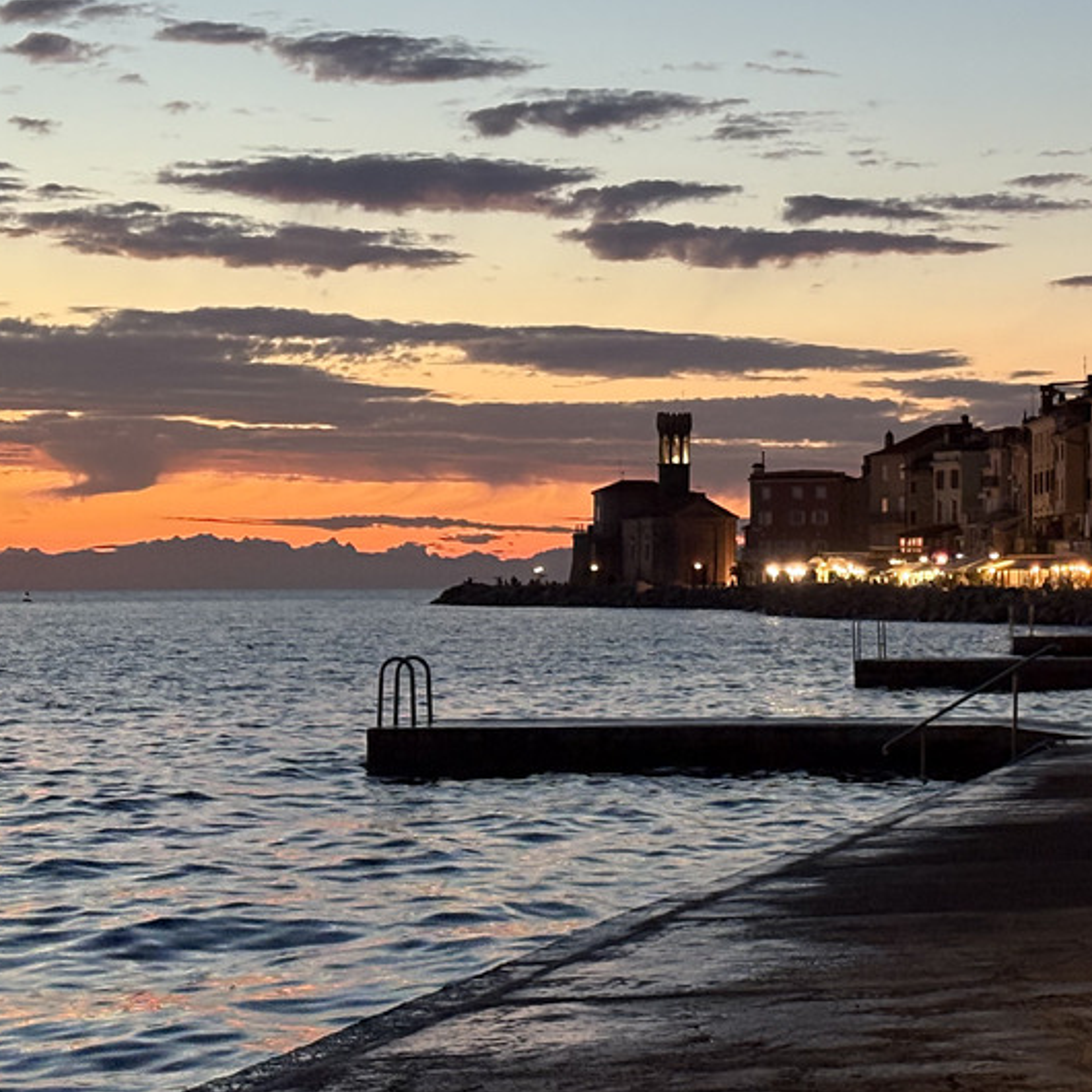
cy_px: 408
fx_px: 3712
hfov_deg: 16.5
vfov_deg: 16.7
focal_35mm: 104
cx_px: 1024
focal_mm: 5.96
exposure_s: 1/25
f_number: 1.6
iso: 250
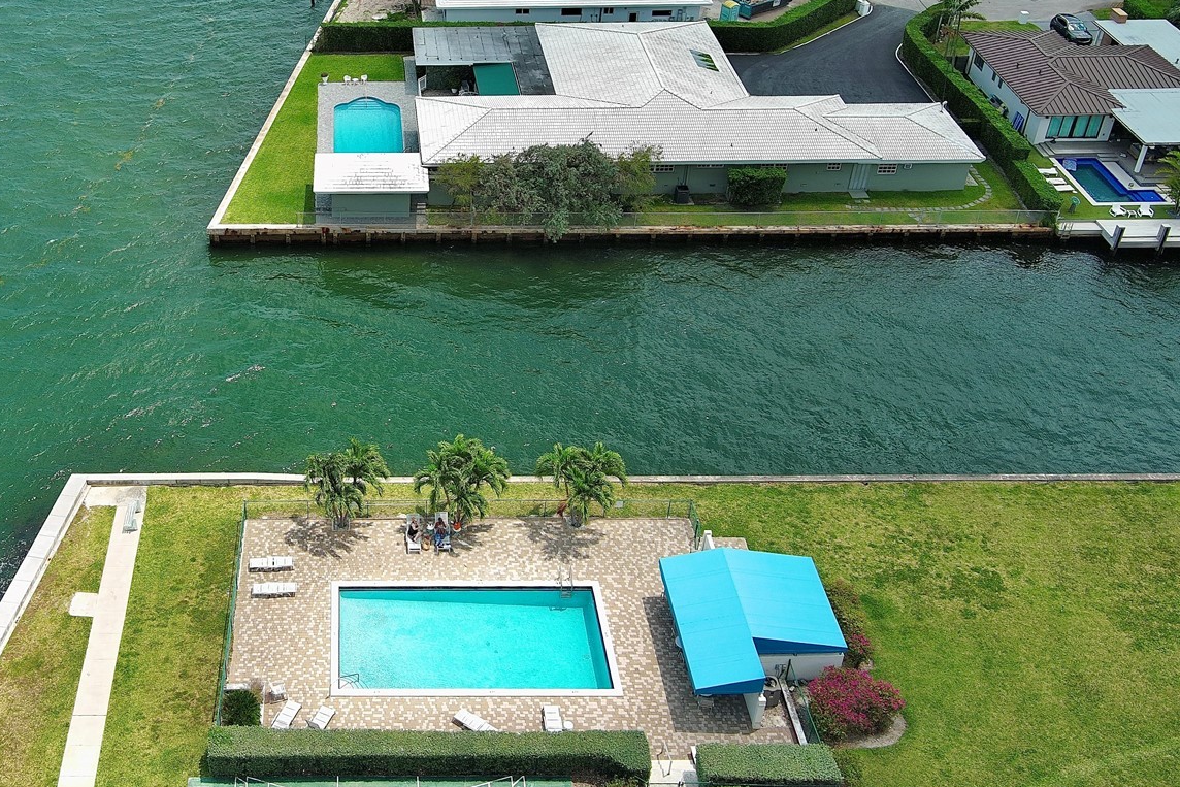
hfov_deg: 44.3
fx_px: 1410
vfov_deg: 31.0
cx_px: 339
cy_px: 280
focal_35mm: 43
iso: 100
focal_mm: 10.57
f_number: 2.8
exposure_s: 1/1115
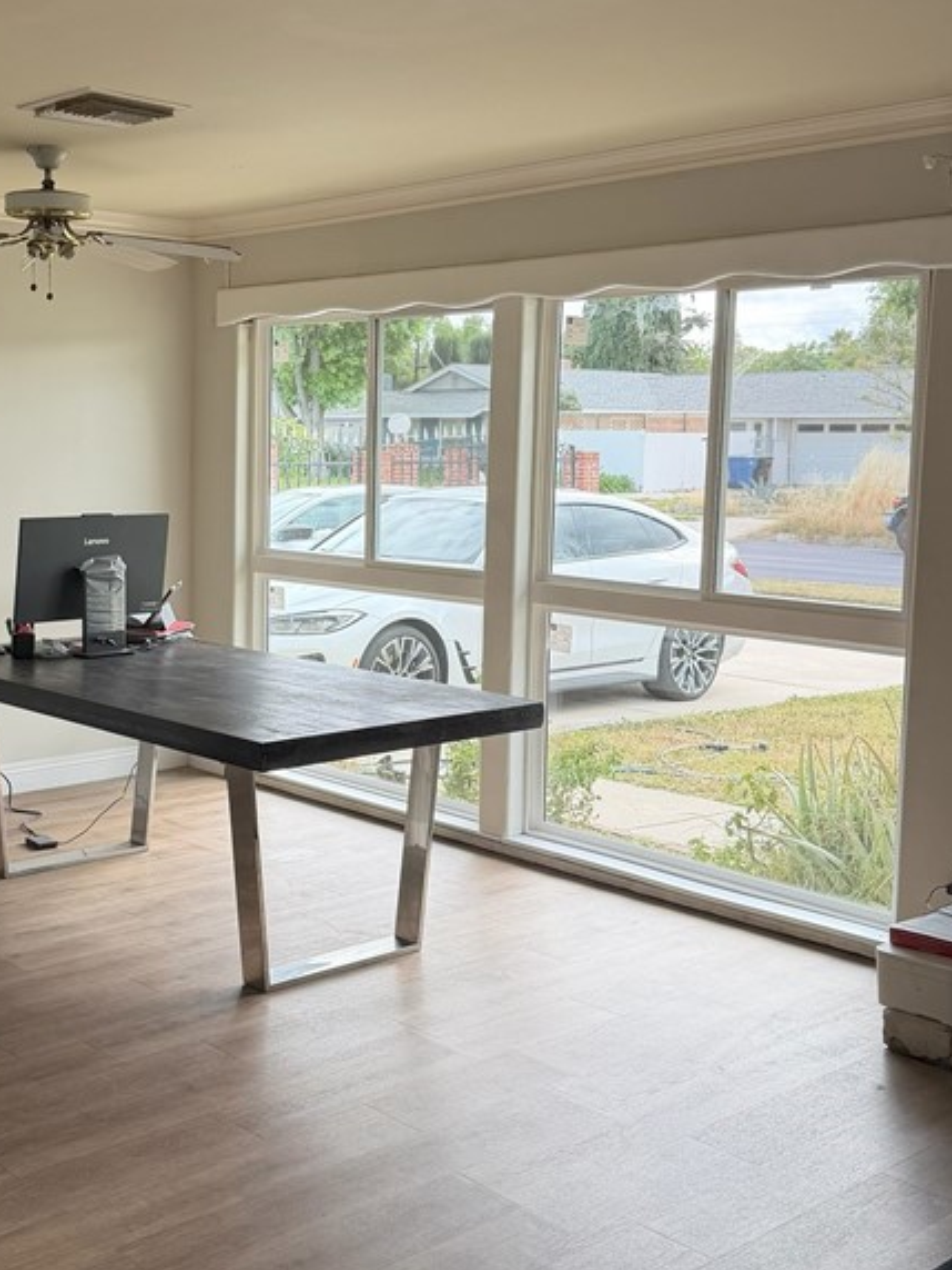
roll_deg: -1.1
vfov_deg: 43.8
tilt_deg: -5.5
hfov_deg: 33.0
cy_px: 595
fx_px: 1577
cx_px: 253
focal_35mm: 43
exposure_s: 1/329
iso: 80
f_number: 1.78
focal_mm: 6.76
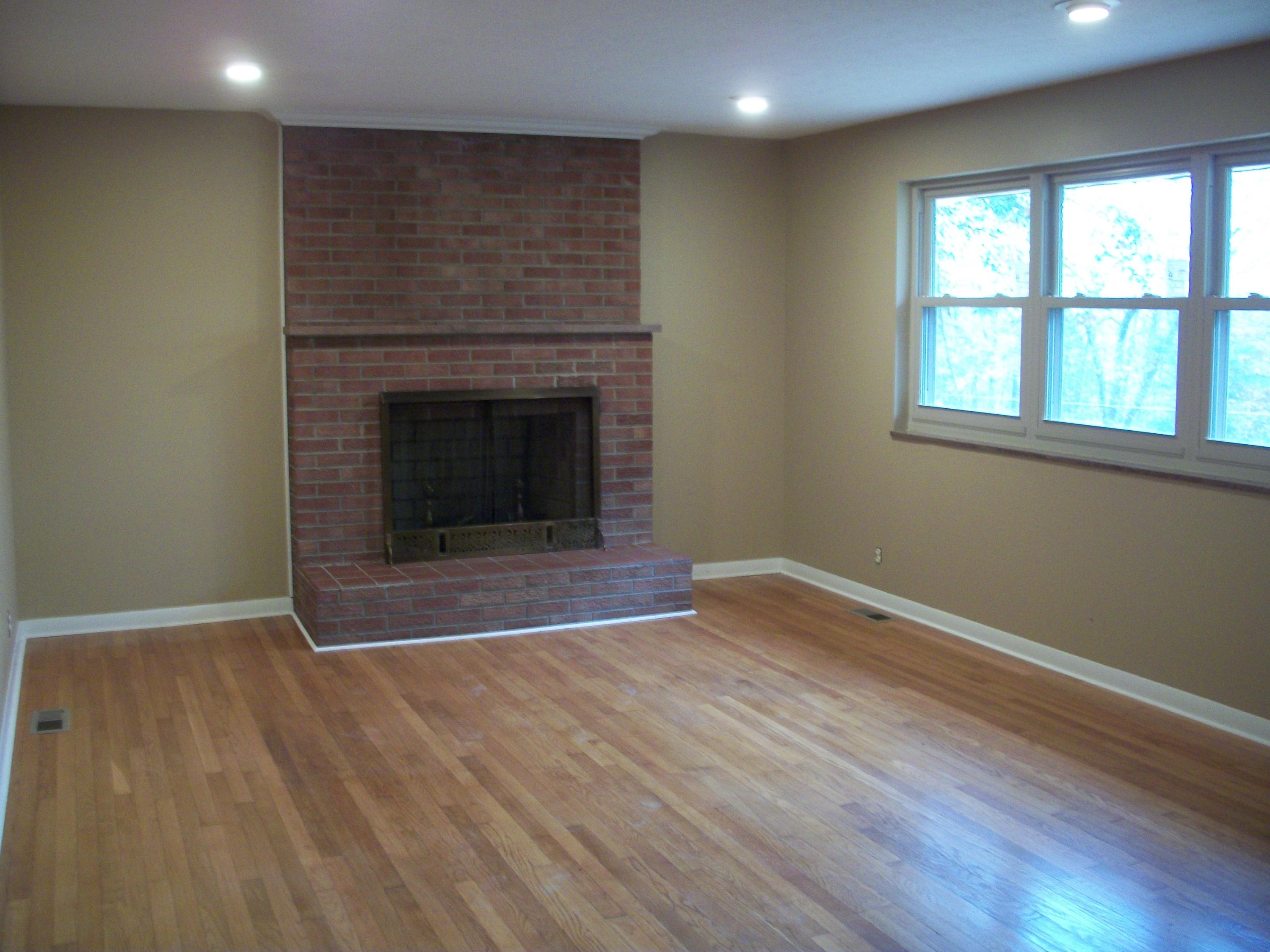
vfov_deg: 40.7
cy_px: 476
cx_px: 635
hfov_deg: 52.6
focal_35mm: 35
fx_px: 1284
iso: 168
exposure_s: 1/8
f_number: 3.1
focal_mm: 6.3
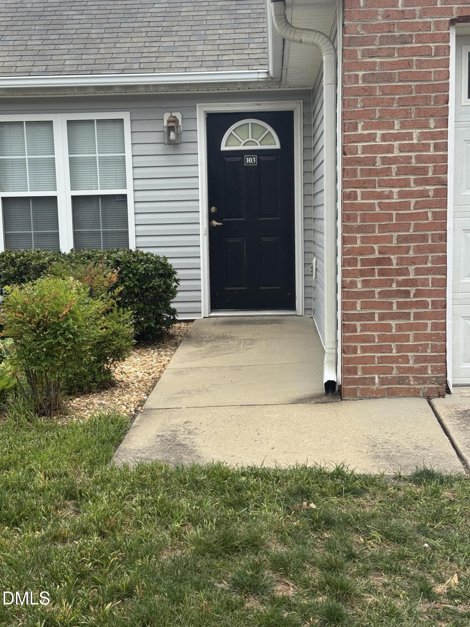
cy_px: 314
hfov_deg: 30.3
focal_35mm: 48
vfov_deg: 39.7
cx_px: 235
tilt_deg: -8.2
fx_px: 869
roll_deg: +0.9
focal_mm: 6.76
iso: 64
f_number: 1.78
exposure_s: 1/1637
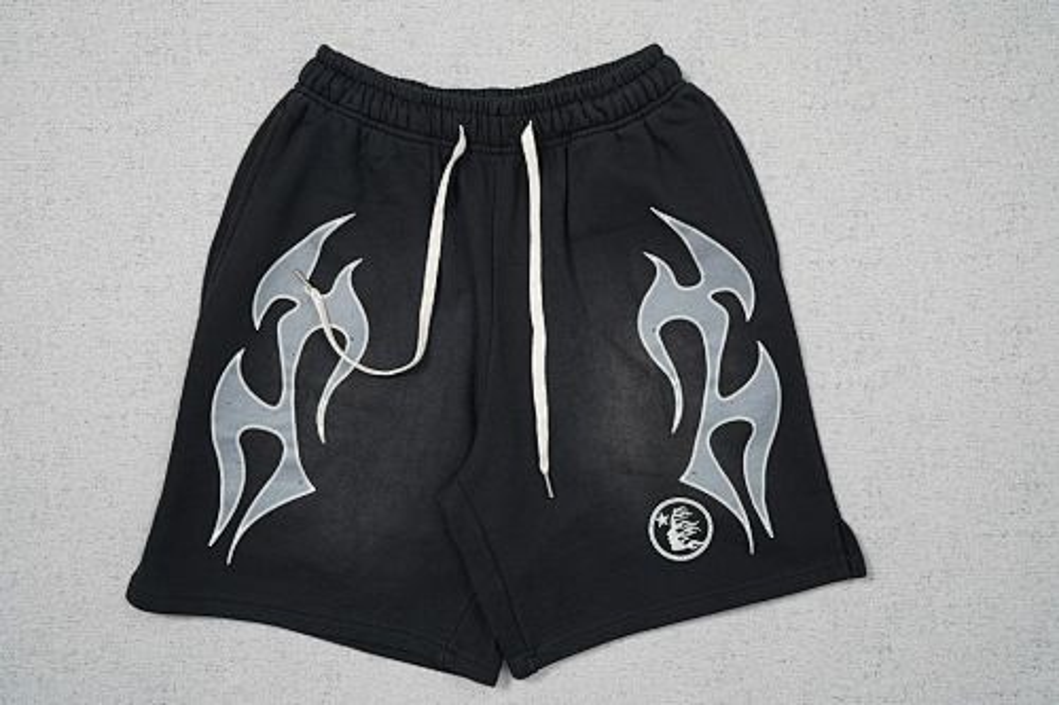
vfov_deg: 38.9
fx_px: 1000
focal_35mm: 34
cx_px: 530
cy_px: 352
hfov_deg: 55.8
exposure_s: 1/100
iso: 1600
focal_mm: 34
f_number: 10
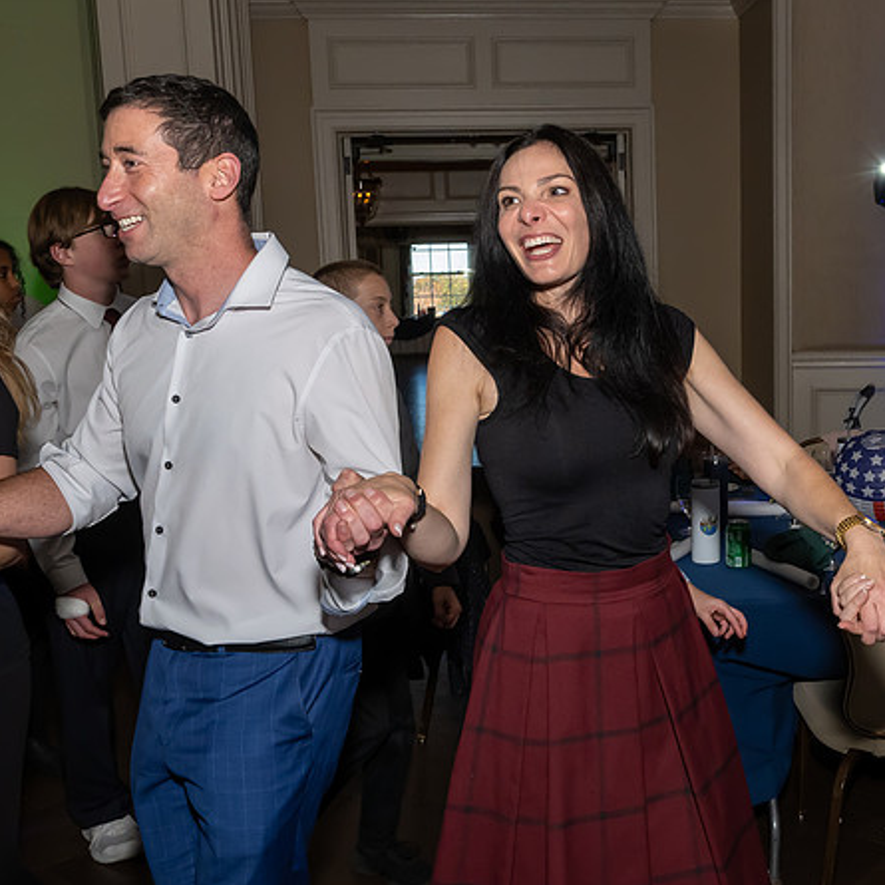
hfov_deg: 42.0
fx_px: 1128
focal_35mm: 39
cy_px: 448
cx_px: 623
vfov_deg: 42.8
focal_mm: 17
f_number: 7.1
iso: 1000
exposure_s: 1/250
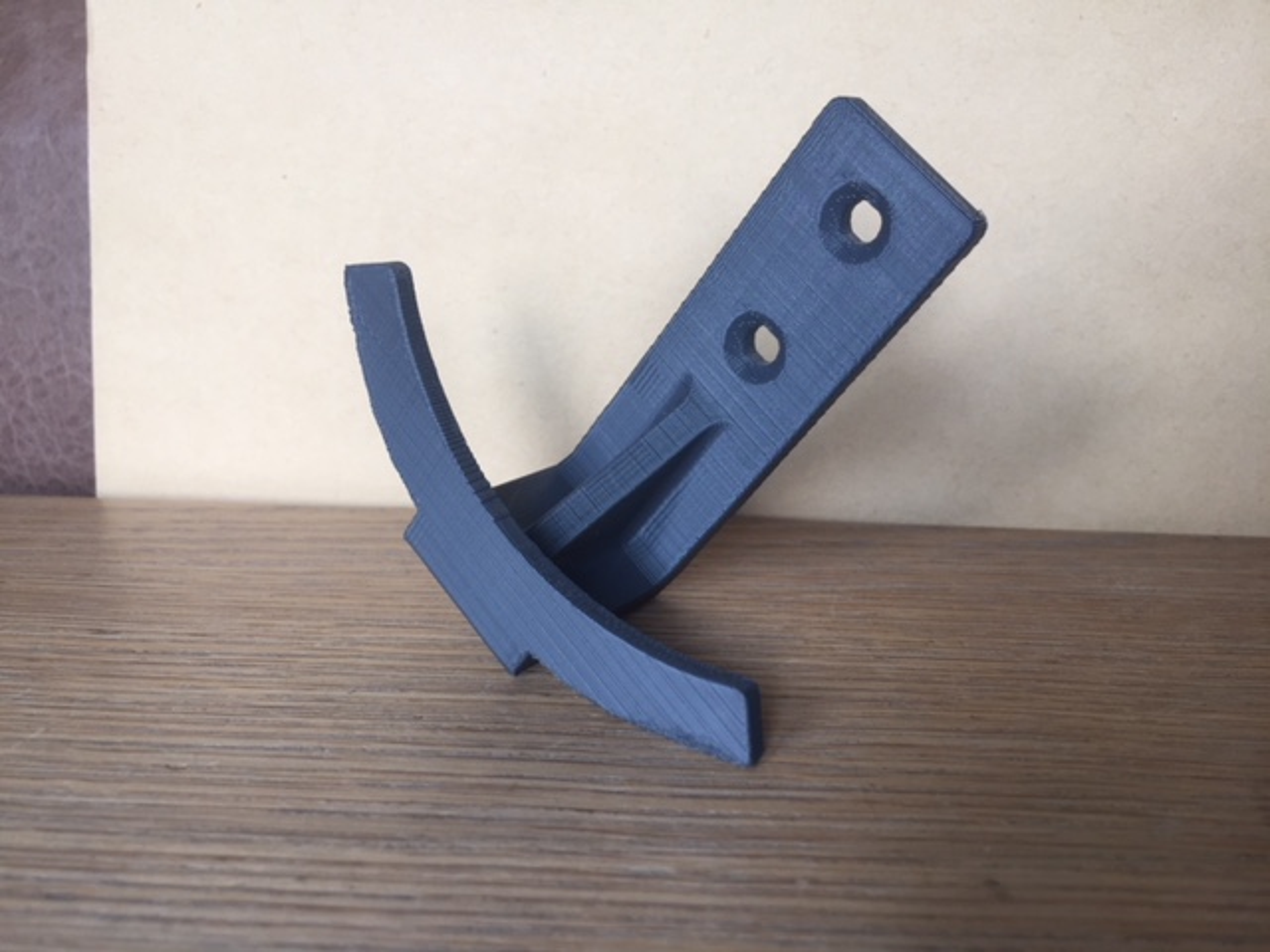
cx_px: 635
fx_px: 1064
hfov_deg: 61.7
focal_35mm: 29
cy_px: 476
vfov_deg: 48.2
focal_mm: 4.15
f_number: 2.2
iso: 32
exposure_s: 1/50
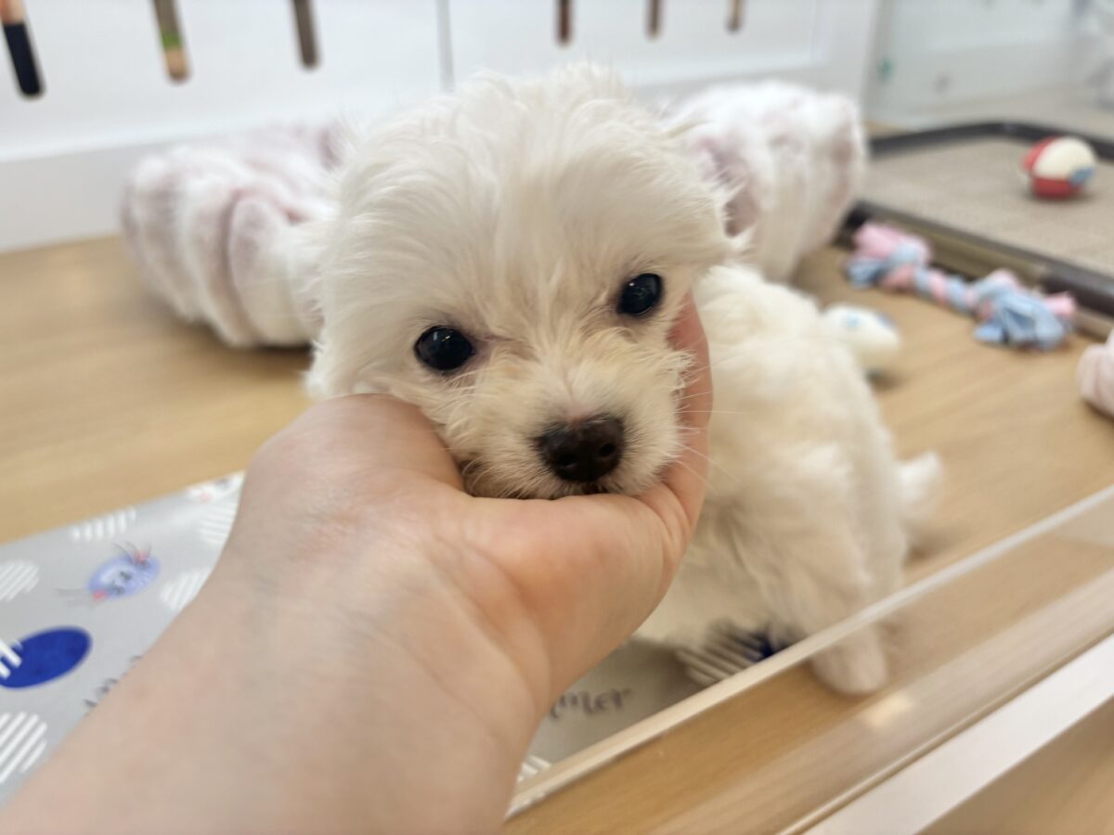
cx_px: 557
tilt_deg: -30.6
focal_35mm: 26
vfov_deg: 53.1
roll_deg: +1.6
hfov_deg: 67.3
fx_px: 837
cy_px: 418
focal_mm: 5.96
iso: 64
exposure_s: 1/100
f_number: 1.6
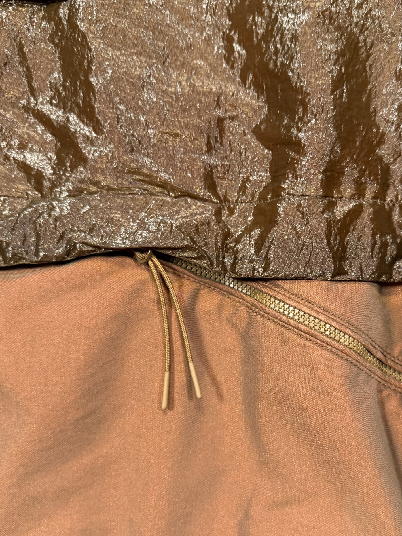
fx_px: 511
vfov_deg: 55.1
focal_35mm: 33
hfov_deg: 42.7
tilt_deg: -85.6
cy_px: 307
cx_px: 246
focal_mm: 6.76
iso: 400
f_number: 1.78
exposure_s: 1/50
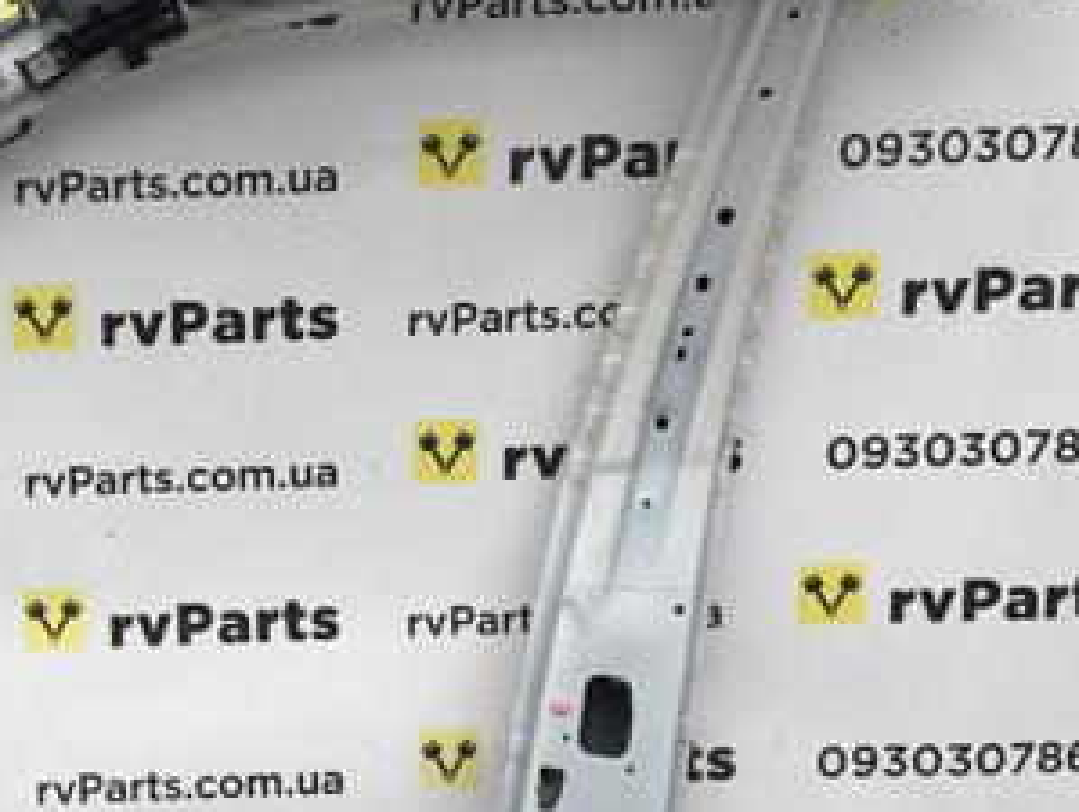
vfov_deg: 23.5
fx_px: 1935
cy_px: 567
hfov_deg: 29.2
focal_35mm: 62
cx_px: 14
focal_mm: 4.15
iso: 25
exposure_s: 1/195
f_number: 2.2
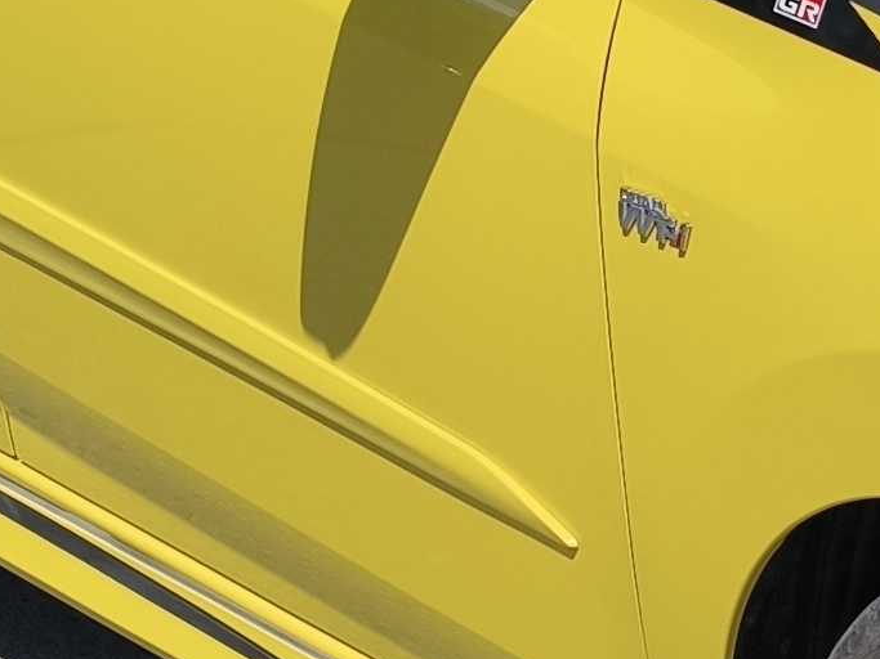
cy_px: 118
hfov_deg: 13.3
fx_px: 3508
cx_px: 1411
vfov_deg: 10.7
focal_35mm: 138
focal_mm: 6.45
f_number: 1.62
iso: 64
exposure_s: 1/8371
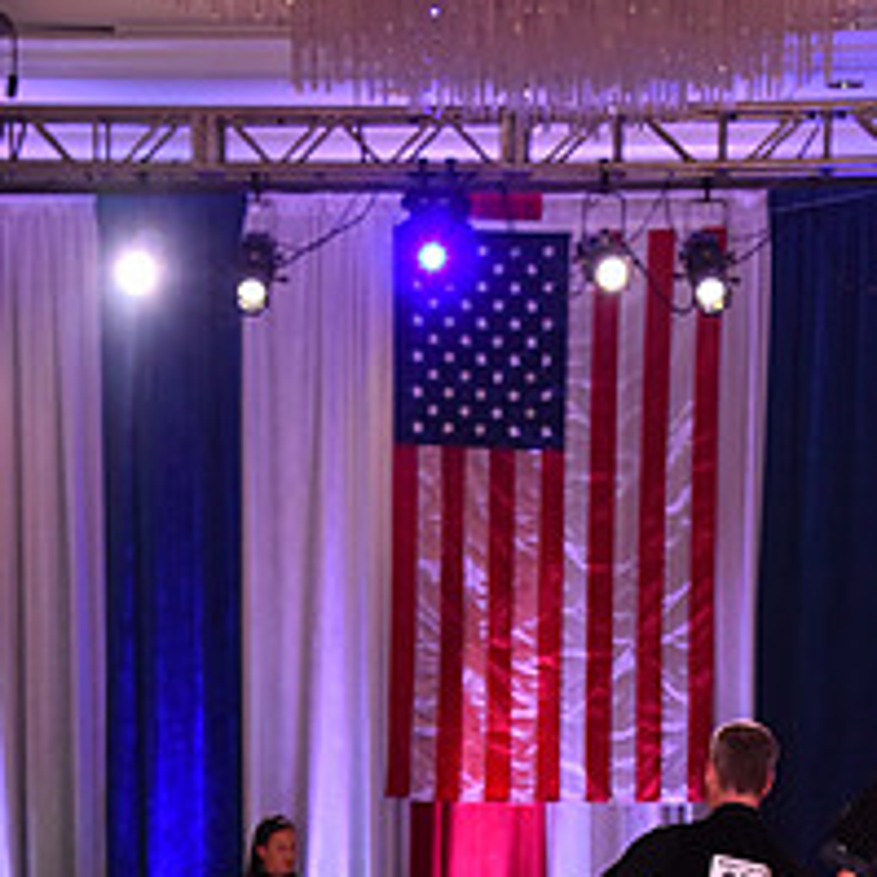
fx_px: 3554
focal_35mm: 124
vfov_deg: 13.4
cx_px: 527
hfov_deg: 14.1
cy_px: 1221
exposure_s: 1/320
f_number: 5.6
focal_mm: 50
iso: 2500
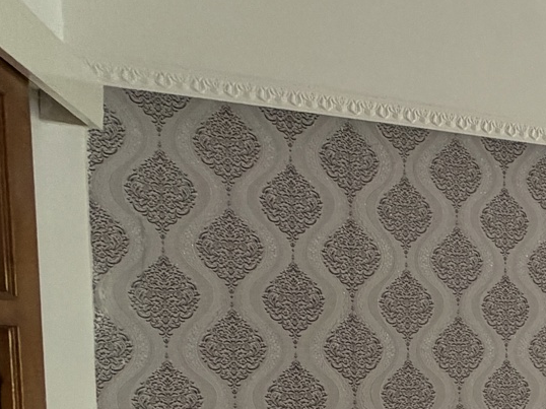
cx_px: 843
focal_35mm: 50
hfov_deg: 26.3
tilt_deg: -3.2
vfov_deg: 27.8
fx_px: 788
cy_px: 386
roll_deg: +0.1
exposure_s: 1/121
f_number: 2.2
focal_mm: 2.22
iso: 320
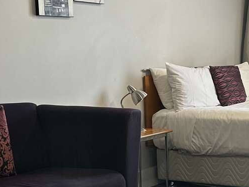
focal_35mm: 72
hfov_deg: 25.9
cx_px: 236
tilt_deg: -3.7
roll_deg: +2.1
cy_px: 87
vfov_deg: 20.4
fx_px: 518
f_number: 1.78
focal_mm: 6.86
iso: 200
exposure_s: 1/100
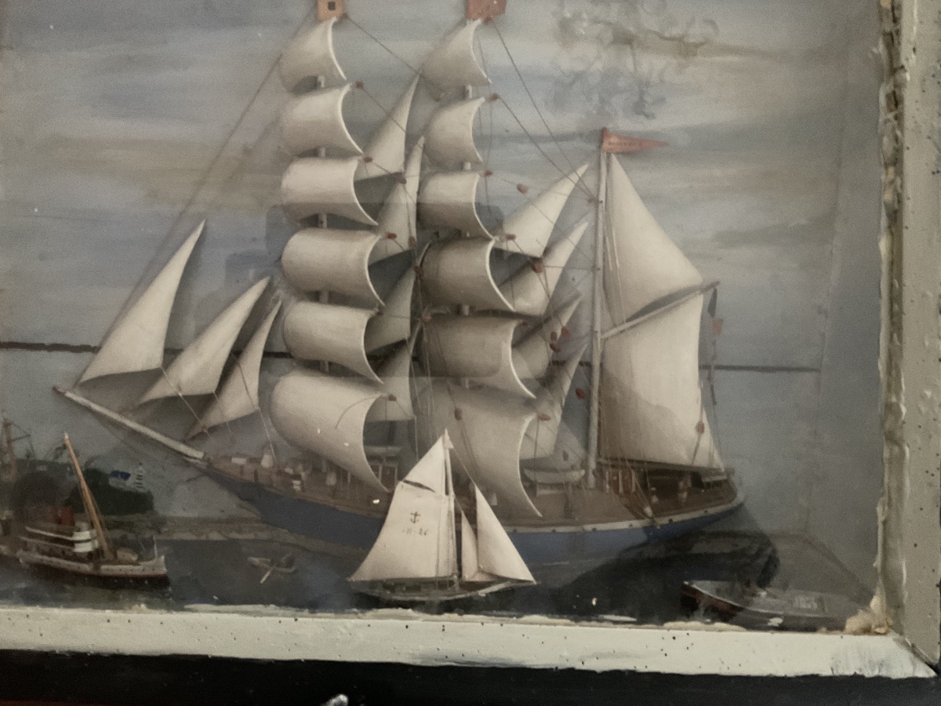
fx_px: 788
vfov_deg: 48.2
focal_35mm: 29
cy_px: 353
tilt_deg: -84.0
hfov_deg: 61.7
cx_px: 470
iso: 500
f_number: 1.8
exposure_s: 1/20
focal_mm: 3
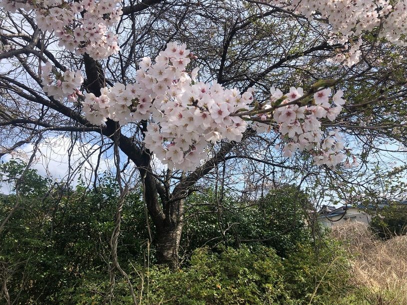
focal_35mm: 28
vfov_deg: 49.7
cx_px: 204
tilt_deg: +18.2
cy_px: 152
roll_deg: +4.6
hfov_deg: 63.5
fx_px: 329
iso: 20
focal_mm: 3.99
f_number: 1.8
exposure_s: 1/1499
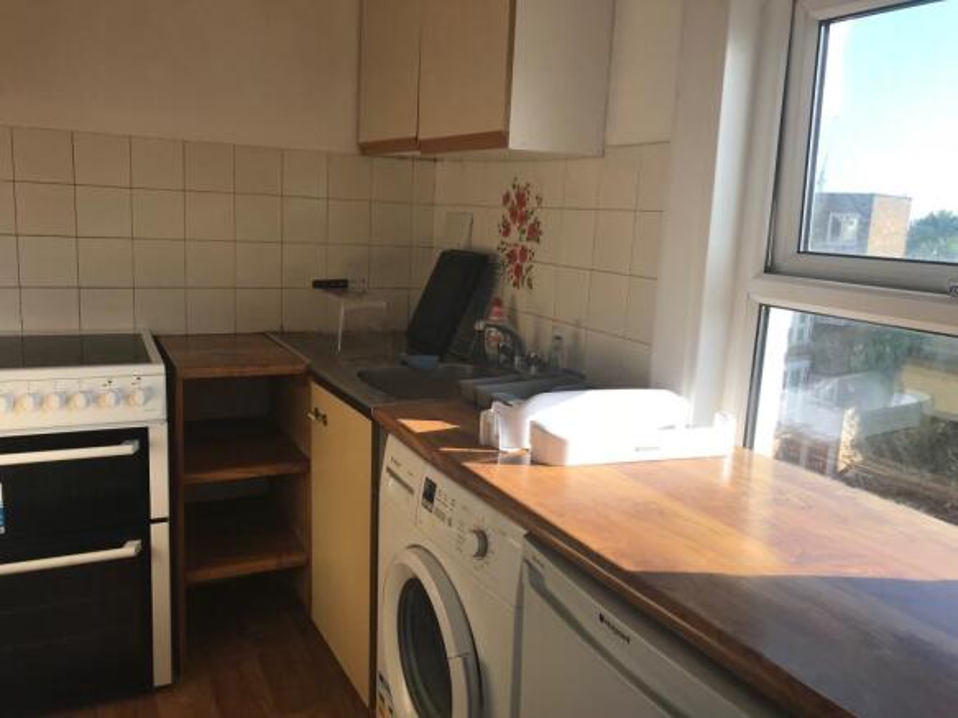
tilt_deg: -12.0
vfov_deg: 49.7
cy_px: 359
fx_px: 775
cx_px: 479
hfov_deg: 63.5
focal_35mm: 28
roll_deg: -2.1
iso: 20
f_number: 1.8
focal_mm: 3.99
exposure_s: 1/469
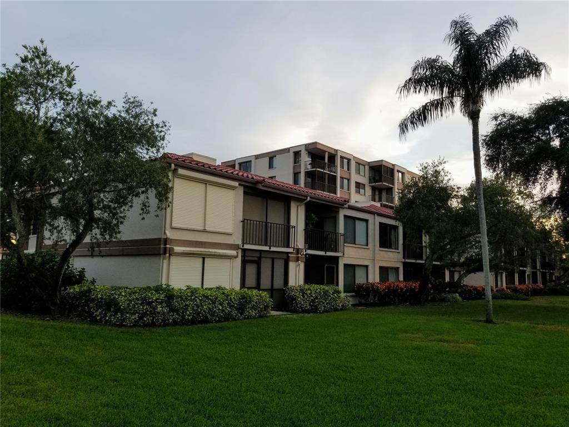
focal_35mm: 26
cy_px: 214
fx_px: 427
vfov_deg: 53.1
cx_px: 284
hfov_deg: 67.3
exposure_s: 1/236
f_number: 1.7
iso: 50
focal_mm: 4.25
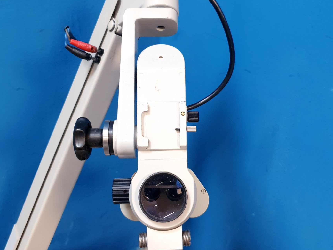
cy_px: 108
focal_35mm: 39
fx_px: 375
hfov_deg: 47.9
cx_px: 167
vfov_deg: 36.7
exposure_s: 1/50
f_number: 1.5
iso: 200
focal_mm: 4.3
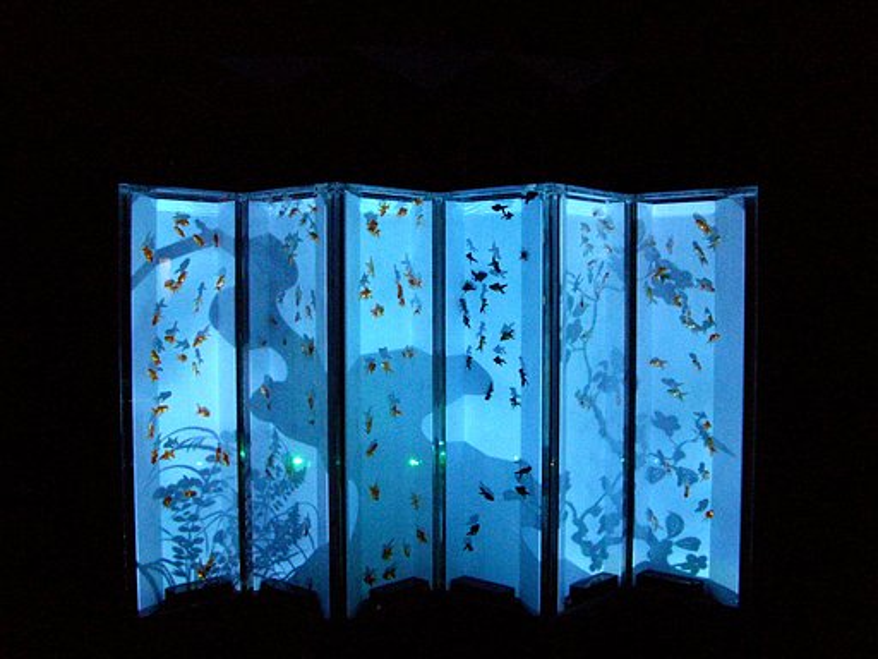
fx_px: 964
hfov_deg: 49.0
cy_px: 330
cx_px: 439
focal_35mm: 38
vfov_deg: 37.7
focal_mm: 7.9
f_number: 2.8
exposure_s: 1/80
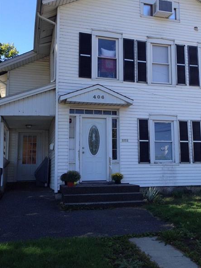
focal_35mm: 43
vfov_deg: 43.8
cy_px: 130
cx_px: 131
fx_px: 333
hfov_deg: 33.4
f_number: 2.4
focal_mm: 4.12
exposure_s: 1/475
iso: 50
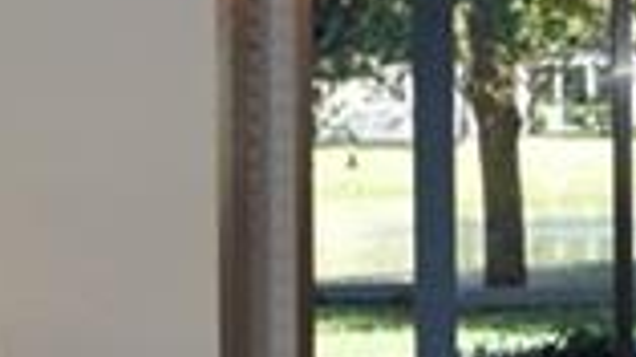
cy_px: 347
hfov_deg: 8.4
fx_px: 4321
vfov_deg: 4.7
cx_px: 697
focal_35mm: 256
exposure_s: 1/200
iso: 400
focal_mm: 25
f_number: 5
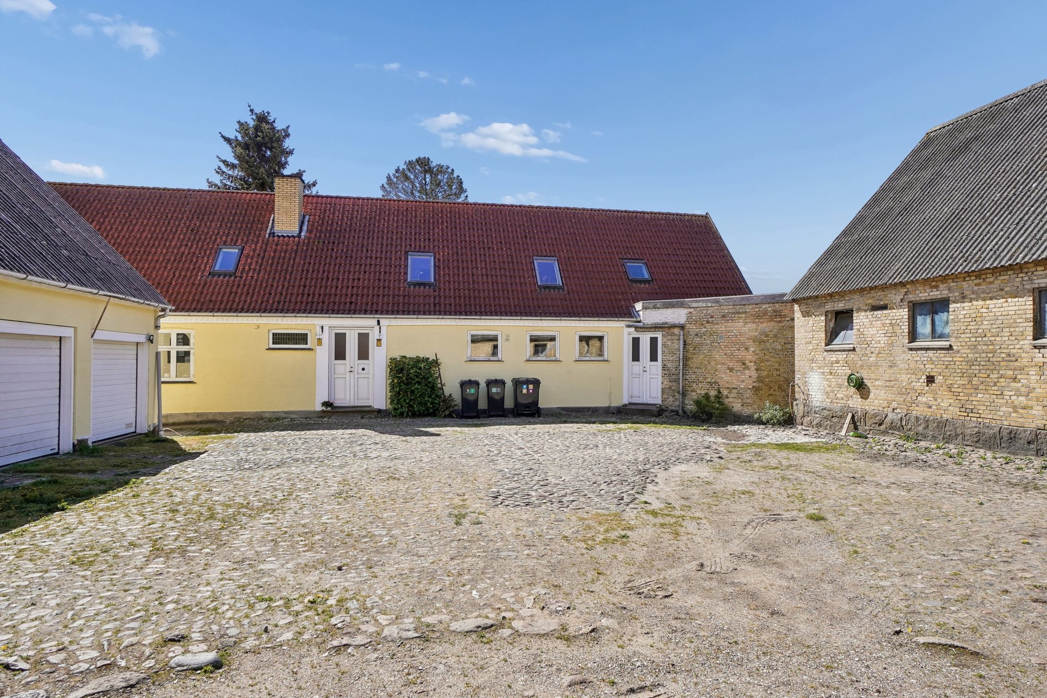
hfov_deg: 82.5
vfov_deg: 60.6
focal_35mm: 21
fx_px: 597
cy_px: 351
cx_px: 542
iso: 200
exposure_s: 1/250
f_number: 8
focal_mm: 13
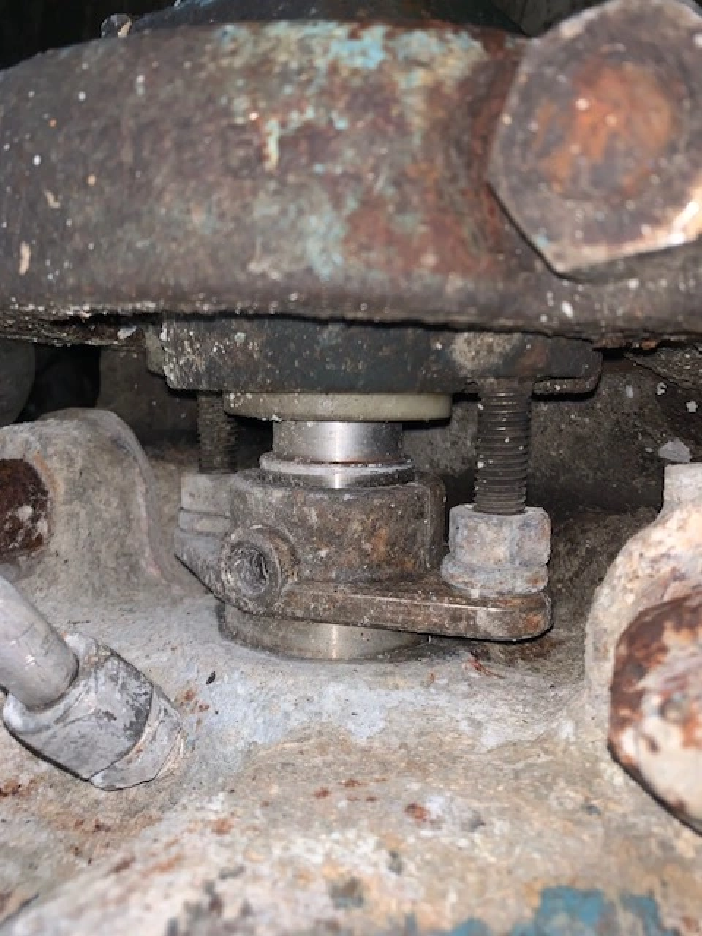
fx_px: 703
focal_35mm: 26
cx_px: 351
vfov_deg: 67.3
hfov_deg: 53.1
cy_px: 468
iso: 25
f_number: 1.8
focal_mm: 4.25
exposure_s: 1/11
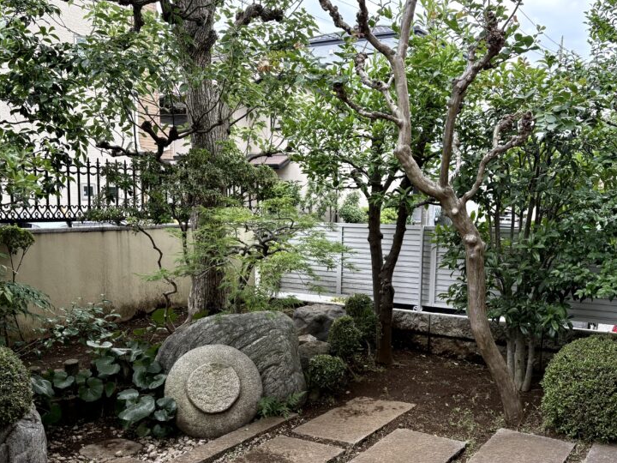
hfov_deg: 50.1
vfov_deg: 38.3
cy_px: 300
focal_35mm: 37
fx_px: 659
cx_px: 339
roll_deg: -0.2
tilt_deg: -8.4
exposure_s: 1/121
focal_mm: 5.96
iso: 100
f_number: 1.6
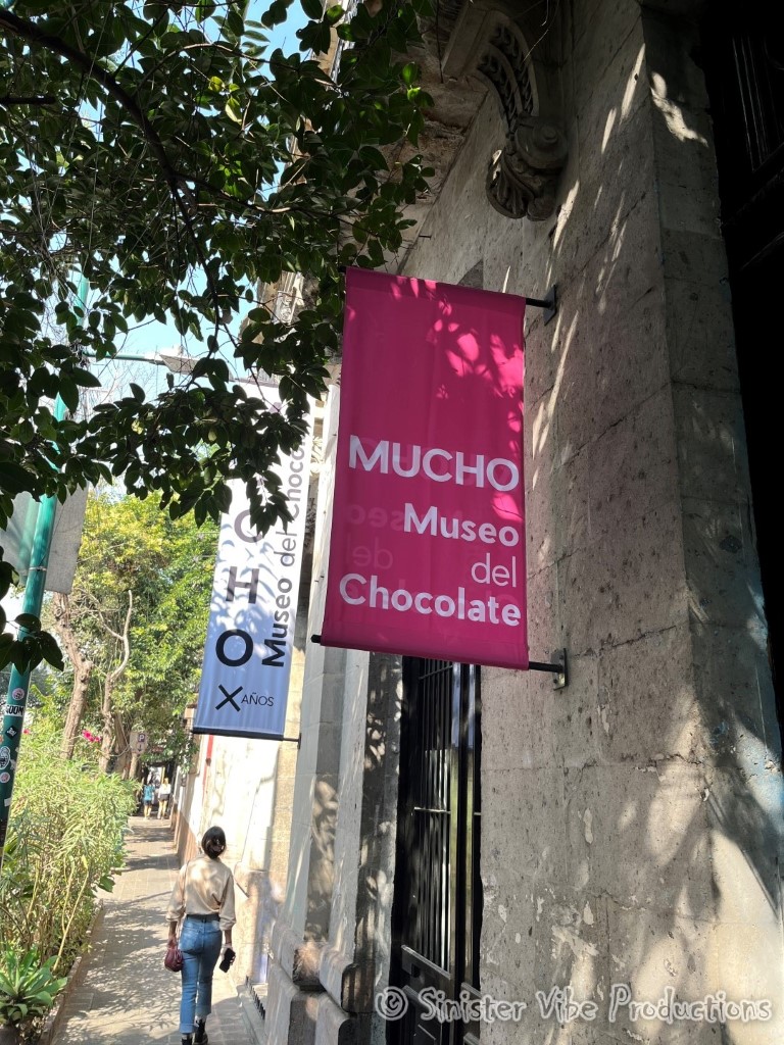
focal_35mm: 26
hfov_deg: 53.1
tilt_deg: +19.1
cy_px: 522
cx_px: 392
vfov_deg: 67.3
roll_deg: -3.2
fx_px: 785
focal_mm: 5.1
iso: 40
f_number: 1.6
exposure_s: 1/175
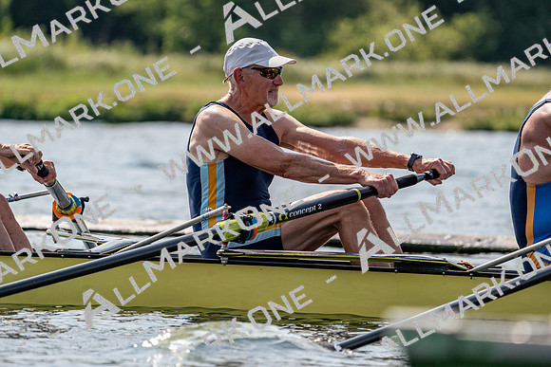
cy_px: 184
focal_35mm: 341
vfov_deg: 4.0
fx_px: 5220
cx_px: 276
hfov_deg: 6.0
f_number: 6.3
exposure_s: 1/1600
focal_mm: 341
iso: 250
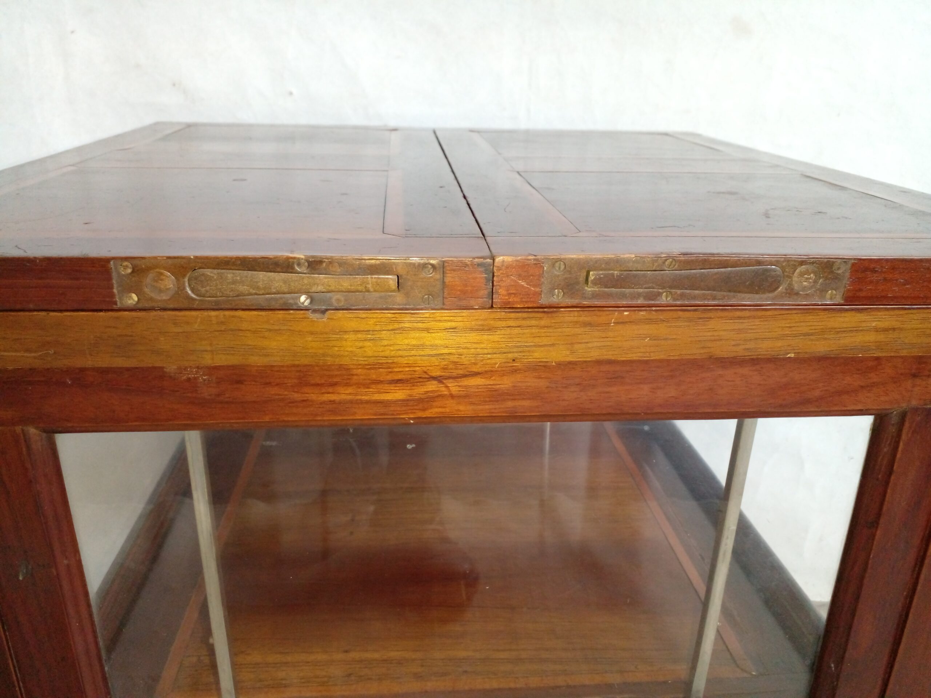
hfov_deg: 65.3
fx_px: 726
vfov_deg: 51.4
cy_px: 349
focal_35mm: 27
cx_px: 466
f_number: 1.9
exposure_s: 1/50
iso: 200
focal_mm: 3.6
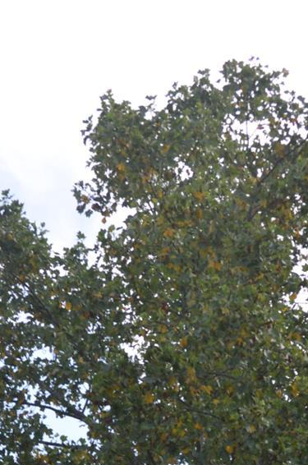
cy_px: 610
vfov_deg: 9.3
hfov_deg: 6.2
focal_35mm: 218
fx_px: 2814
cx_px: 322
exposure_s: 1/200
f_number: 6.3
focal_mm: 55
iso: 100
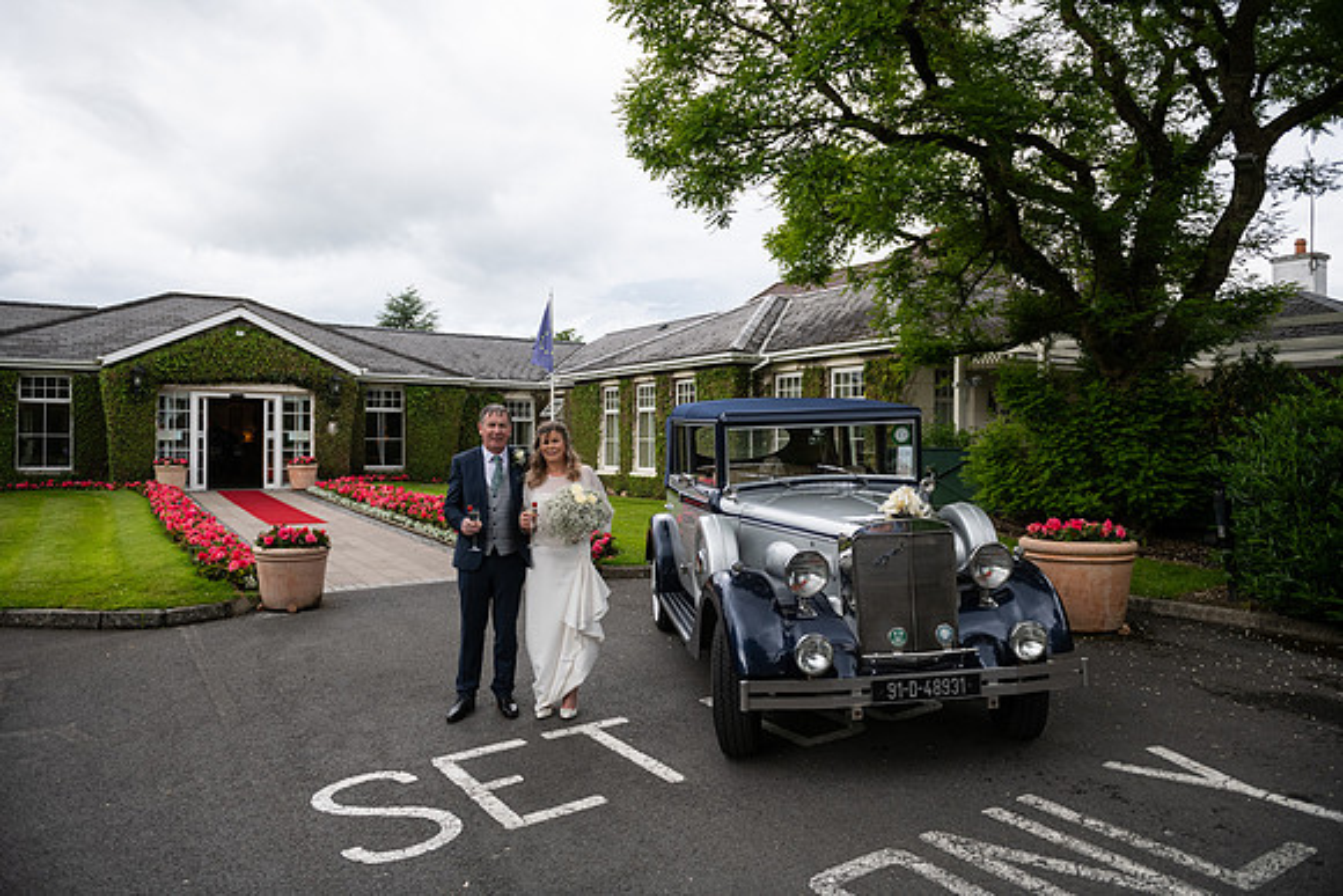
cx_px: 672
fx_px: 896
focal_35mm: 24
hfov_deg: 73.7
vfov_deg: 53.2
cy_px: 448
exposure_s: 1/2000
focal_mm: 24
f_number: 3.5
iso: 320
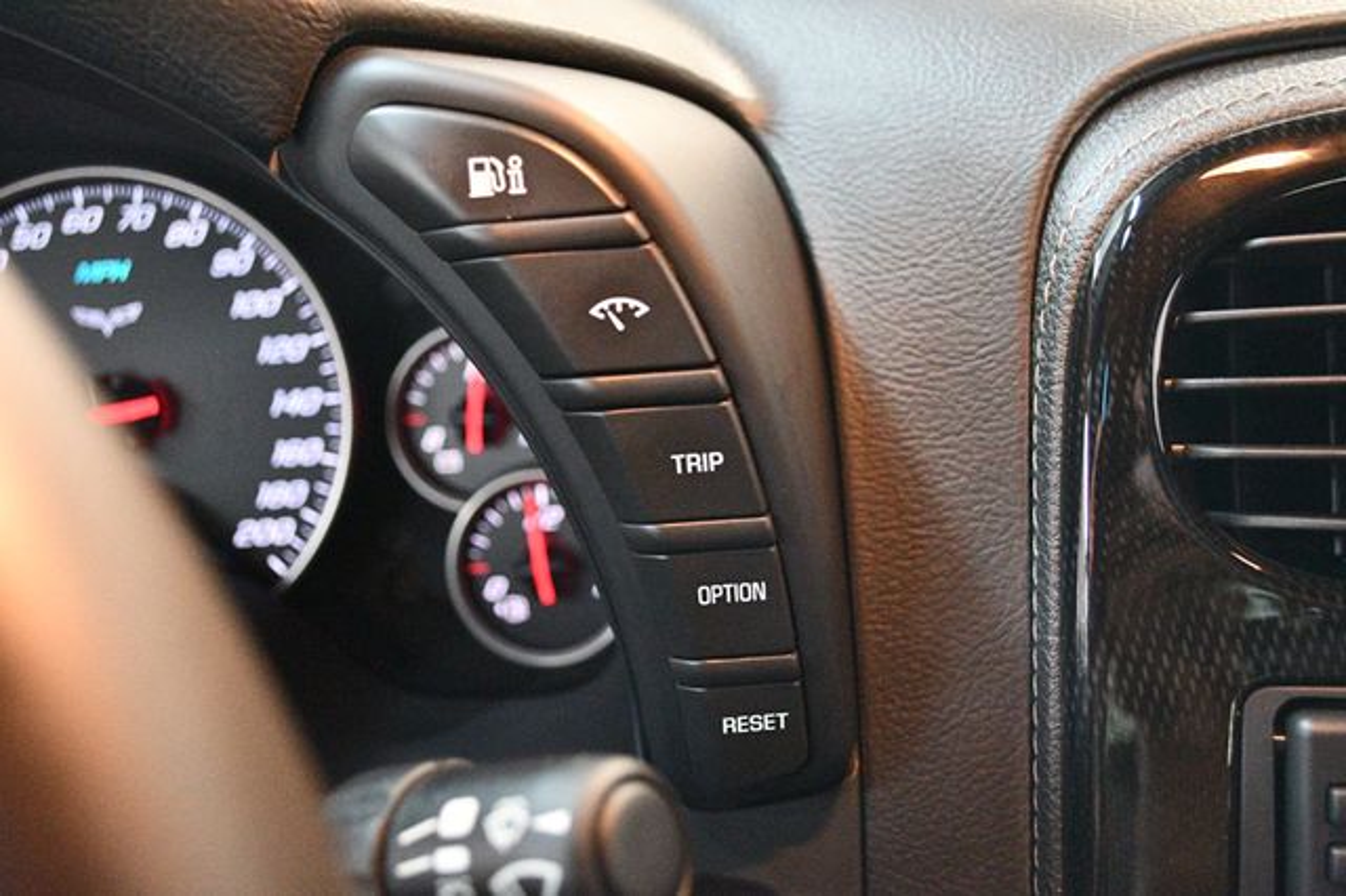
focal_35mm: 42
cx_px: 673
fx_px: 1569
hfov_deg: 46.4
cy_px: 448
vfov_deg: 31.9
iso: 10000
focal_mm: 28
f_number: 4.5
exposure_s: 1/60
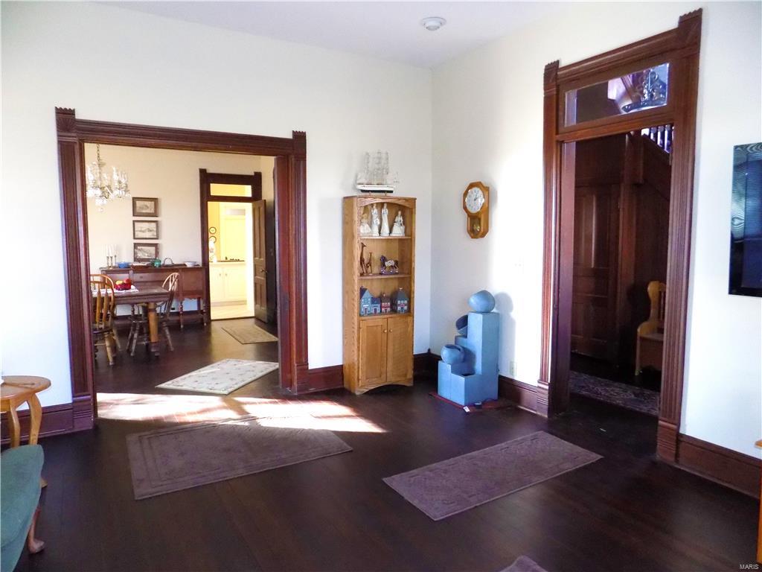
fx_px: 506
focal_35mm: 23
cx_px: 381
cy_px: 286
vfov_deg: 58.9
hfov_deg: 73.9
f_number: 3.1
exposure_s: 1/30
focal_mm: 4
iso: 360
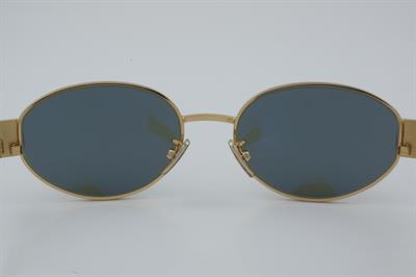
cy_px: 138
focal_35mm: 60
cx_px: 208
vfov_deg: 22.6
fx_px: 693
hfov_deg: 33.4
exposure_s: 1/4
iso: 100
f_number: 32
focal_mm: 40
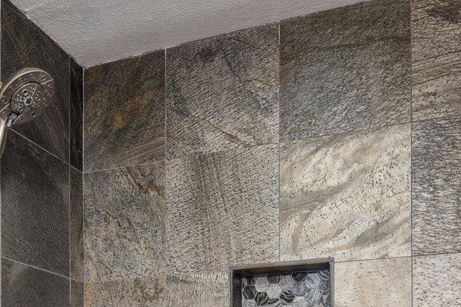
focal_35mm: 52
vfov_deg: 23.0
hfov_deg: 37.5
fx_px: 671
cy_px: 397
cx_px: 152
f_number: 8
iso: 320
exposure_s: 1/3.33
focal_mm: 18.5
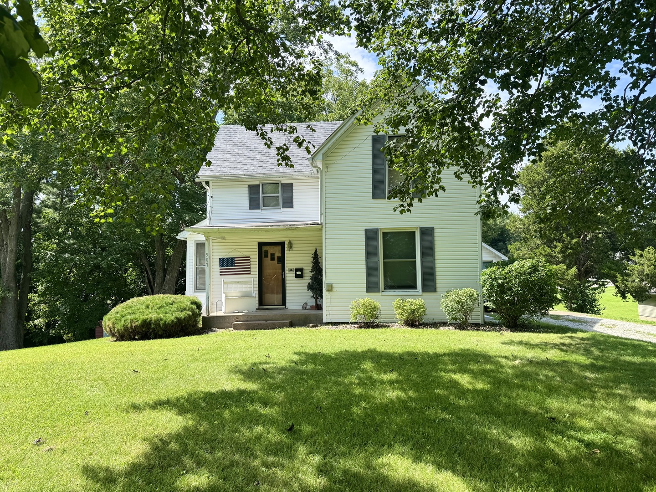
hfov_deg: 71.6
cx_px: 328
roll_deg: +1.4
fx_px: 455
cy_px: 246
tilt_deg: +3.4
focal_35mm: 24
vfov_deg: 56.8
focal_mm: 6.76
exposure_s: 1/1366
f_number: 1.78
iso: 80
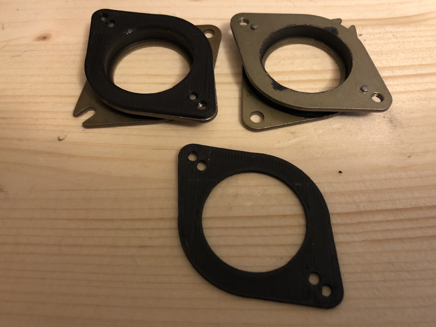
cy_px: 164
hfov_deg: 61.7
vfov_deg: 48.2
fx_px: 365
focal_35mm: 29
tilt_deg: -61.5
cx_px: 214
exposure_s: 1/6
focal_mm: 4
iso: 100
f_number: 1.8
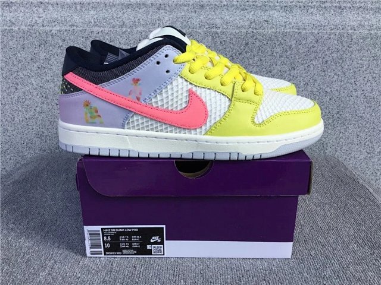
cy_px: 142
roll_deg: -0.2
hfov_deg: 58.4
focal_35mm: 31
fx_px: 341
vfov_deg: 45.4
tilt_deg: -19.4
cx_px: 190
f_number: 2.4
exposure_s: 1/375
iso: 25
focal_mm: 3.3
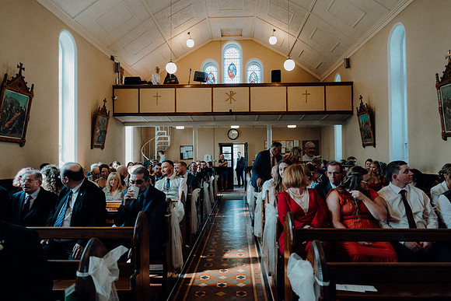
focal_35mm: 24
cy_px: 150
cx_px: 226
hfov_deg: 73.7
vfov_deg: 53.1
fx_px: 301
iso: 1250
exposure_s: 1/200
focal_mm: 24
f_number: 3.2
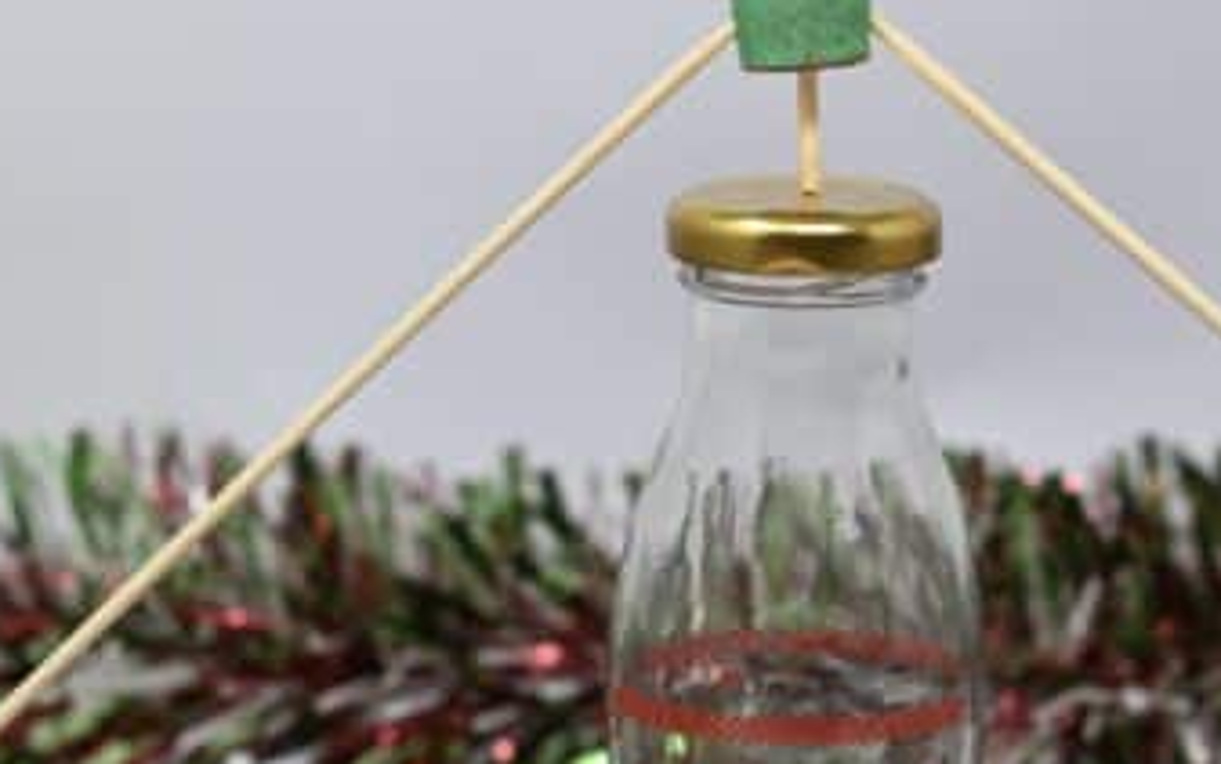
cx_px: 768
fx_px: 3862
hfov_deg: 17.9
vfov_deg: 11.3
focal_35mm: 116
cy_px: 512
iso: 400
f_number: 3.5
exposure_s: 1/250
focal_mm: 50
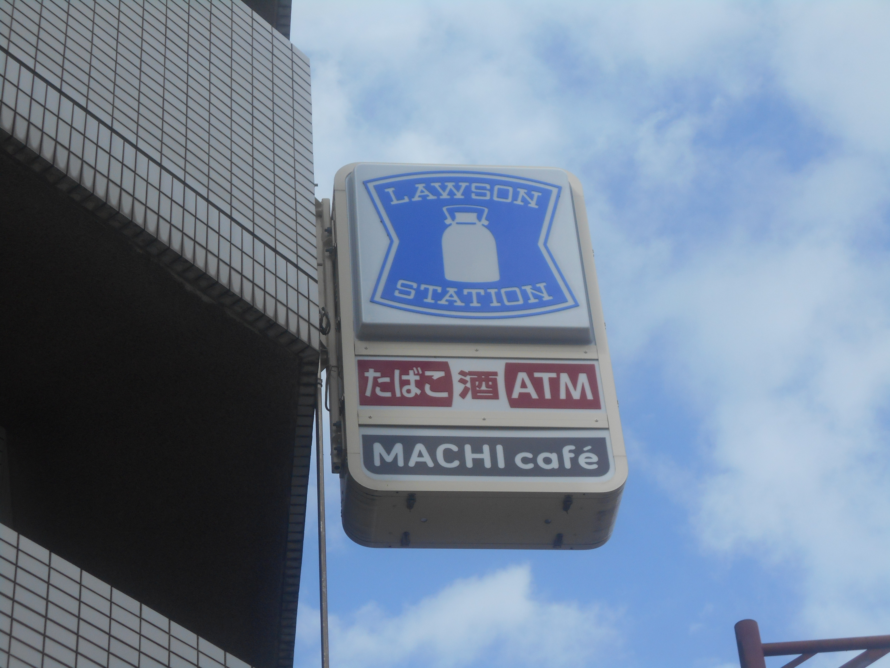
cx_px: 445
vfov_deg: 17.2
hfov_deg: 22.8
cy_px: 334
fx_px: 2211
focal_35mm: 86
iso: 80
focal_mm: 15.4
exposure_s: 1/400
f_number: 6.3
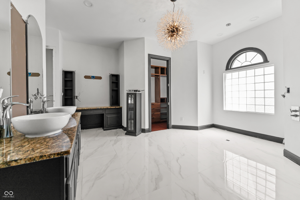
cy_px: 100
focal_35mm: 14
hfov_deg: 104.3
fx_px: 117
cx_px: 150
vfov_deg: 81.2
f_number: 4
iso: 400
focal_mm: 14
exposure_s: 1/320
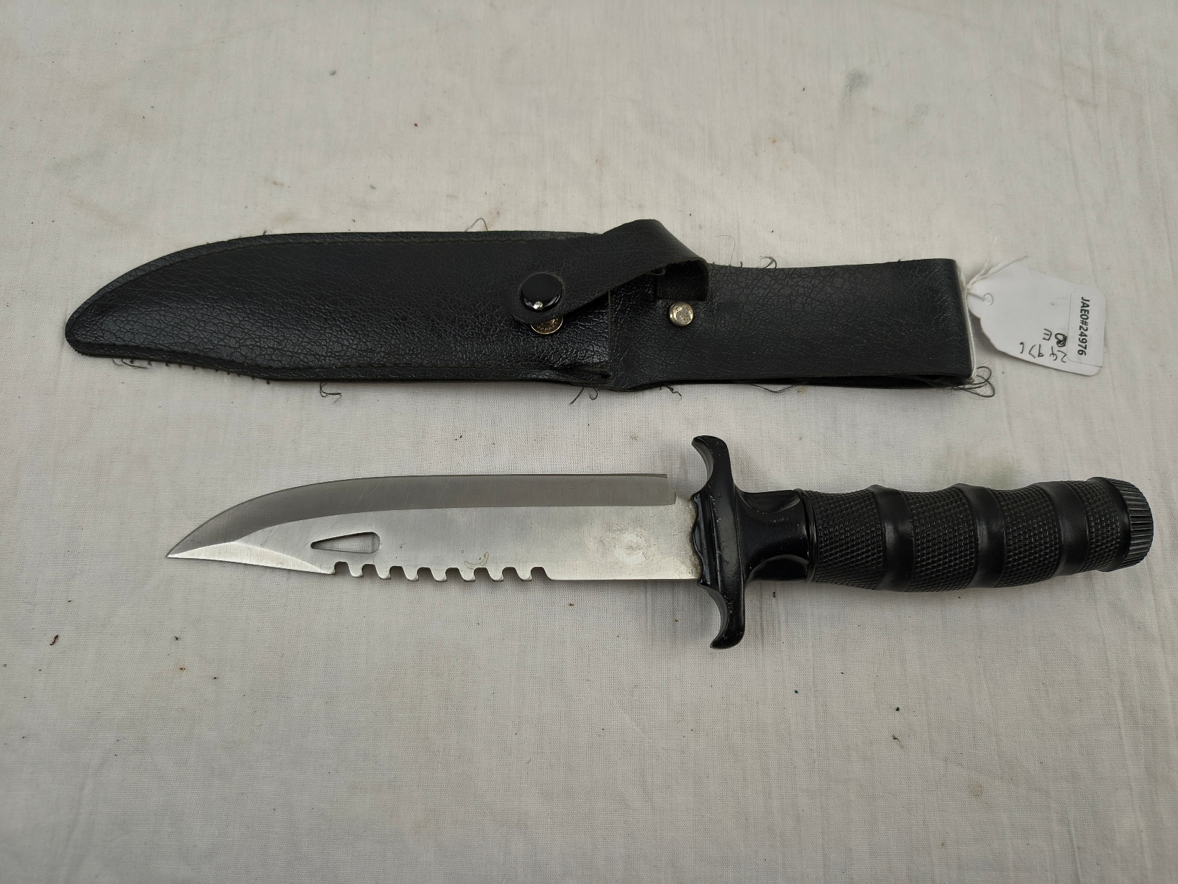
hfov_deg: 71.6
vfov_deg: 56.8
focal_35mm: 24
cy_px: 442
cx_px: 589
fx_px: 817
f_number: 1.8
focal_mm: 5.56
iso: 100
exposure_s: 1/114
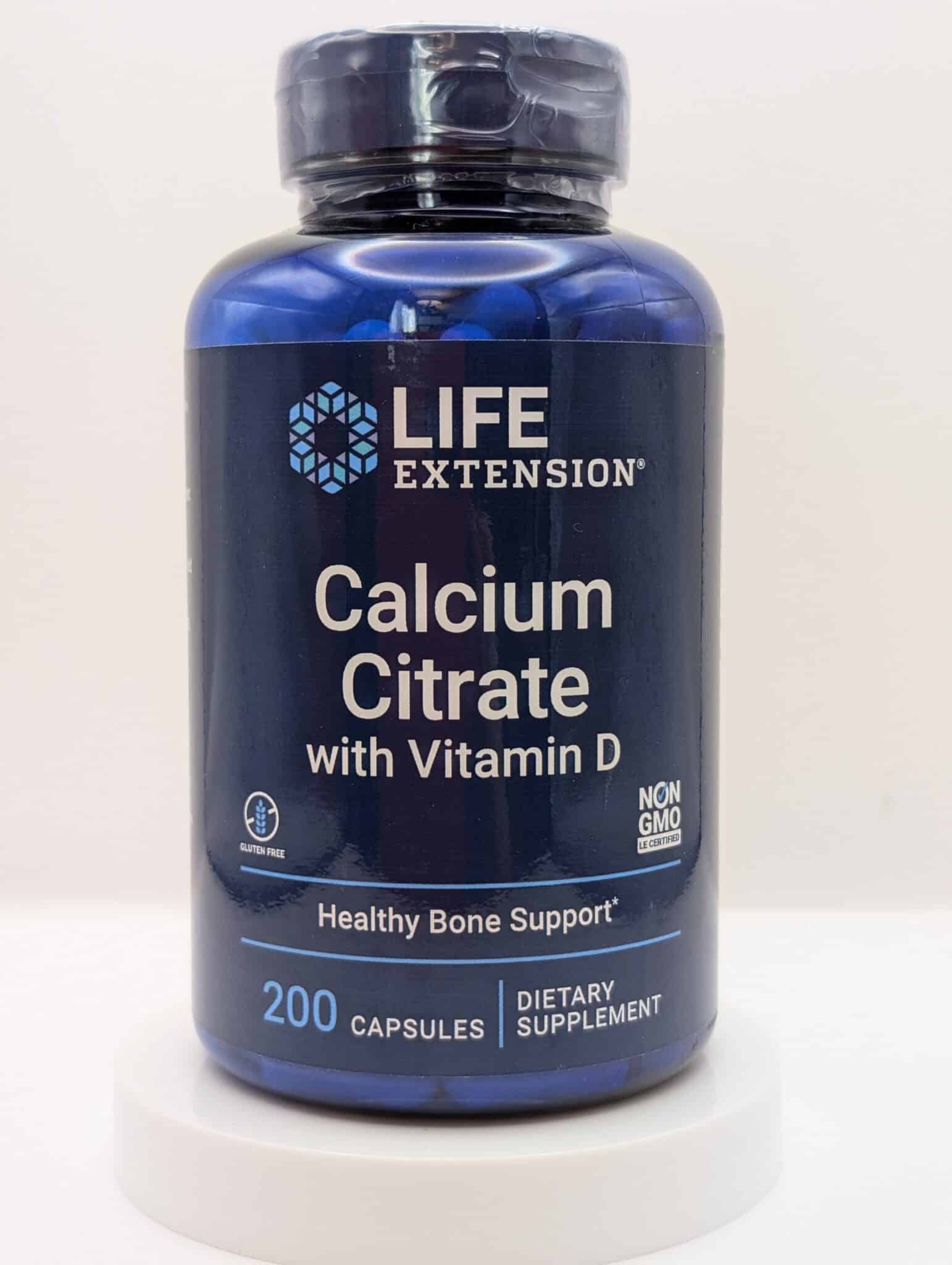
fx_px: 1792
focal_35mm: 49
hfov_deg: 29.7
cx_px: 476
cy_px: 632
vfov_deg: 38.9
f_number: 1.68
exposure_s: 1/24
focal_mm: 6.9
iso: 31
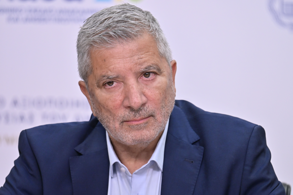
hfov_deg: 3.8
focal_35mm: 540
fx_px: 4395
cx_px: 146
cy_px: 98
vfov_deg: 2.5
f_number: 6.3
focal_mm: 540
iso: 2500
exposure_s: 1/200
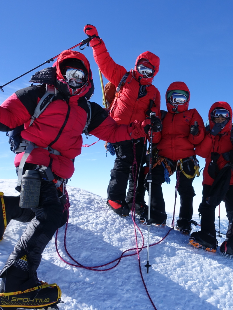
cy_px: 153
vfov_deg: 52.6
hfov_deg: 39.2
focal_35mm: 35
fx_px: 314
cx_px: 184
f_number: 5.6
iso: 125
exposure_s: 1/800
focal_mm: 8.8
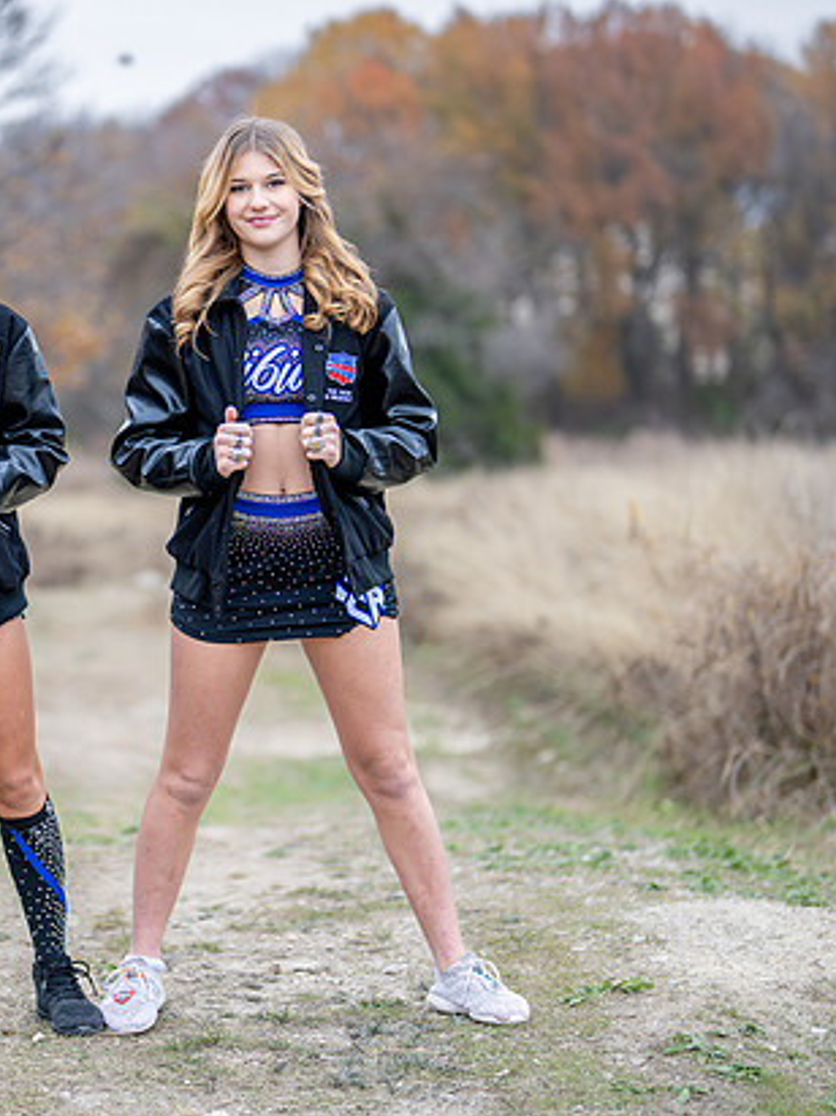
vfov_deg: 20.9
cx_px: 112
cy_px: 475
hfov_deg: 15.6
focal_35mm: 94
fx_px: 3028
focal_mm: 50
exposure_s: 1/1000
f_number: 1.2
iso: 400
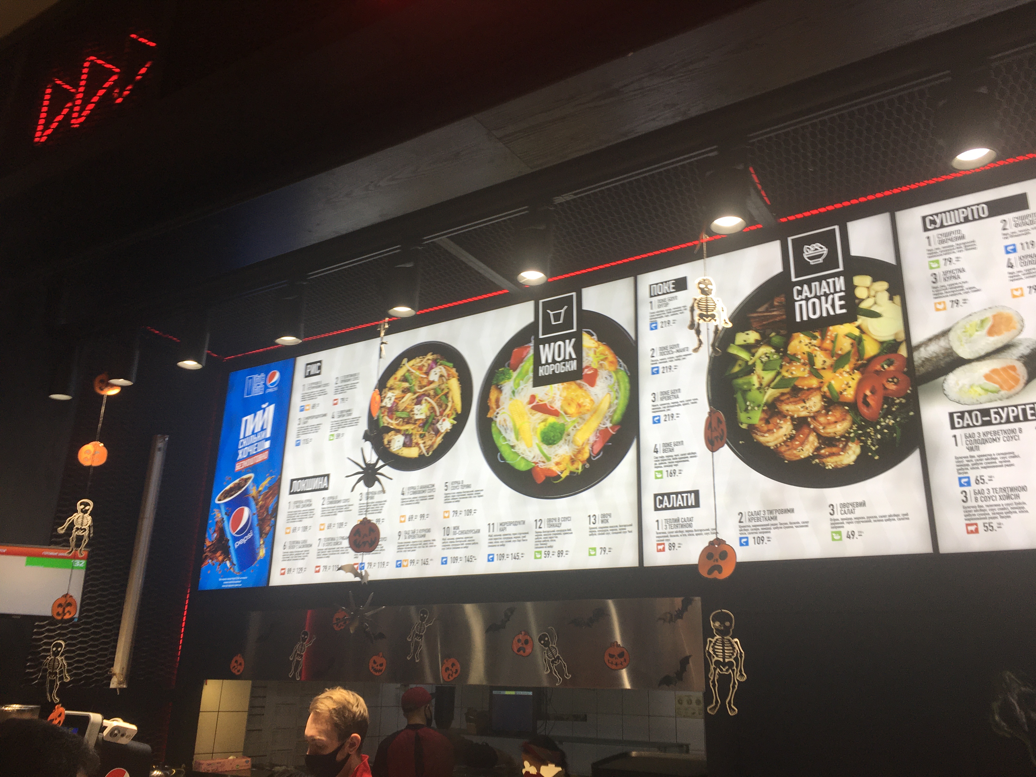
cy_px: 388
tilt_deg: +18.9
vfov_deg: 48.2
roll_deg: -2.2
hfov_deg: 61.7
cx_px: 518
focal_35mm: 29
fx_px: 868
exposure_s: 1/50
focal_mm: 4.15
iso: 25
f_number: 2.2
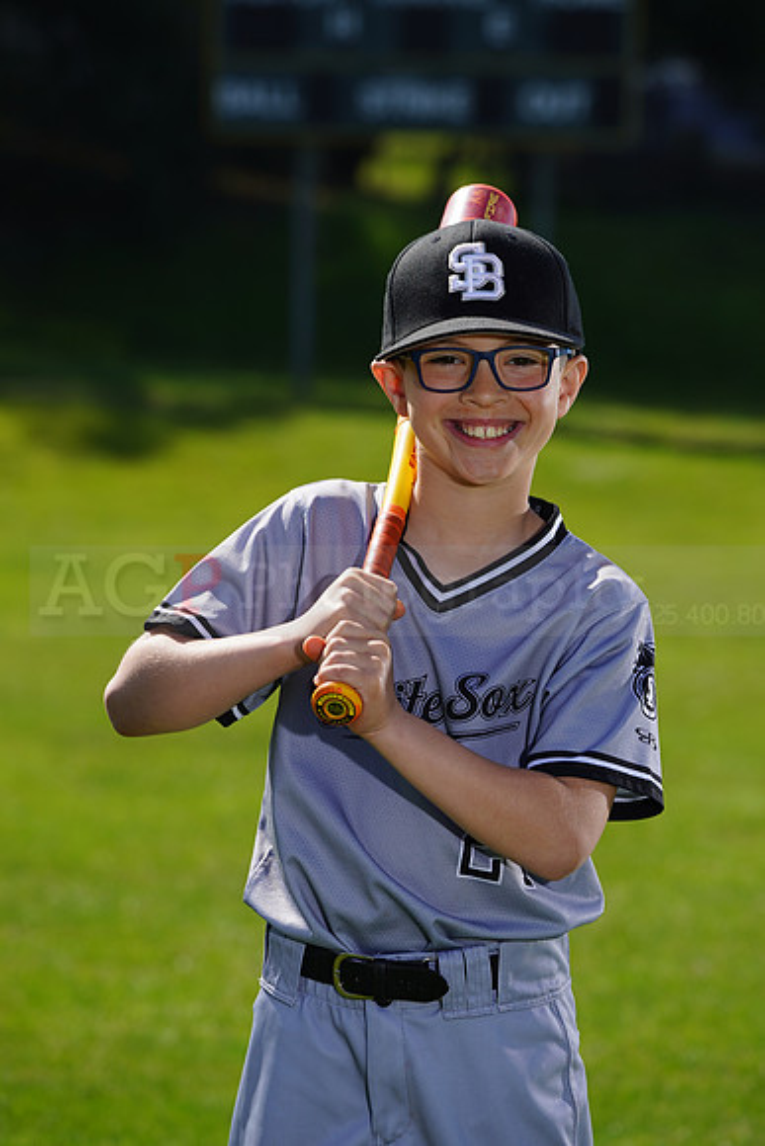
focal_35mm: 200
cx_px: 382
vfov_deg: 10.3
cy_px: 573
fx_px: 6371
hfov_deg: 6.9
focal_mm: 200
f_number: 8
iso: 100
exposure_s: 1/250
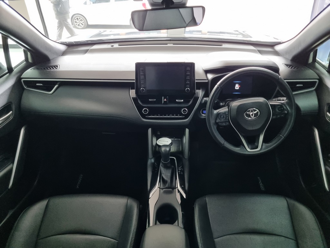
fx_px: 248
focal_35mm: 26
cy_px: 124
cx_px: 165
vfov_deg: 53.1
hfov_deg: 67.3
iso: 500
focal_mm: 5.4
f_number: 1.8
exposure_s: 1/50
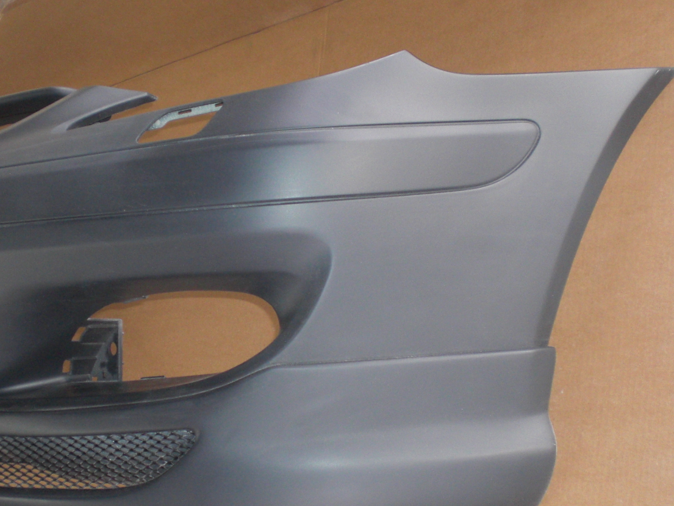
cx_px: 249
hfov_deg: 34.7
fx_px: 1071
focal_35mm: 55
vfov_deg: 26.5
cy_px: 305
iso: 200
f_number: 3.1
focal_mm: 6.3
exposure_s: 1/30
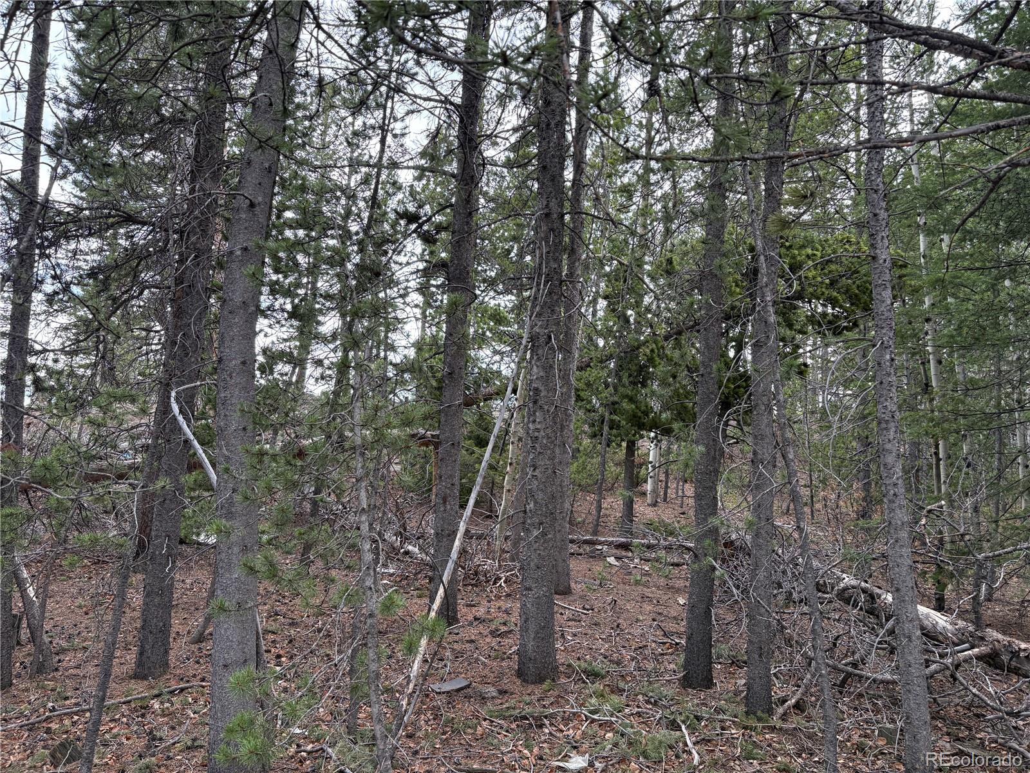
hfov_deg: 67.3
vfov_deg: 53.1
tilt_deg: +11.7
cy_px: 386
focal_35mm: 26
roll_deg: -5.8
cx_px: 515
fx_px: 774
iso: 100
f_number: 1.6
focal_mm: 5.96
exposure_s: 1/228
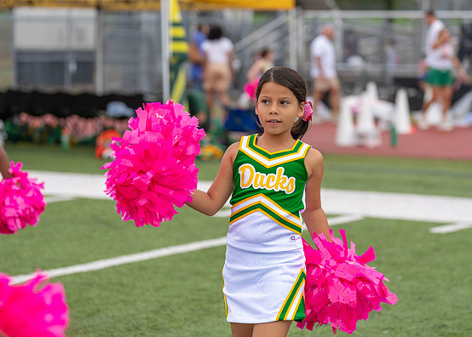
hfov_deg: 16.5
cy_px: 136
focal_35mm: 121
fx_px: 1622
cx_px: 262
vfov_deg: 11.9
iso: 500
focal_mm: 93
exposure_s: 1/2000
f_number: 2.8
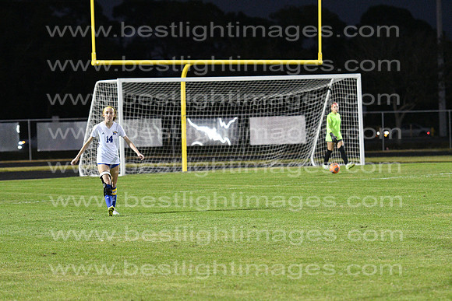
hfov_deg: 11.2
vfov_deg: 7.5
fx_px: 2298
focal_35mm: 183
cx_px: 226
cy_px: 150
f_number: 2.8
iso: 8000
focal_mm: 122
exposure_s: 1/800
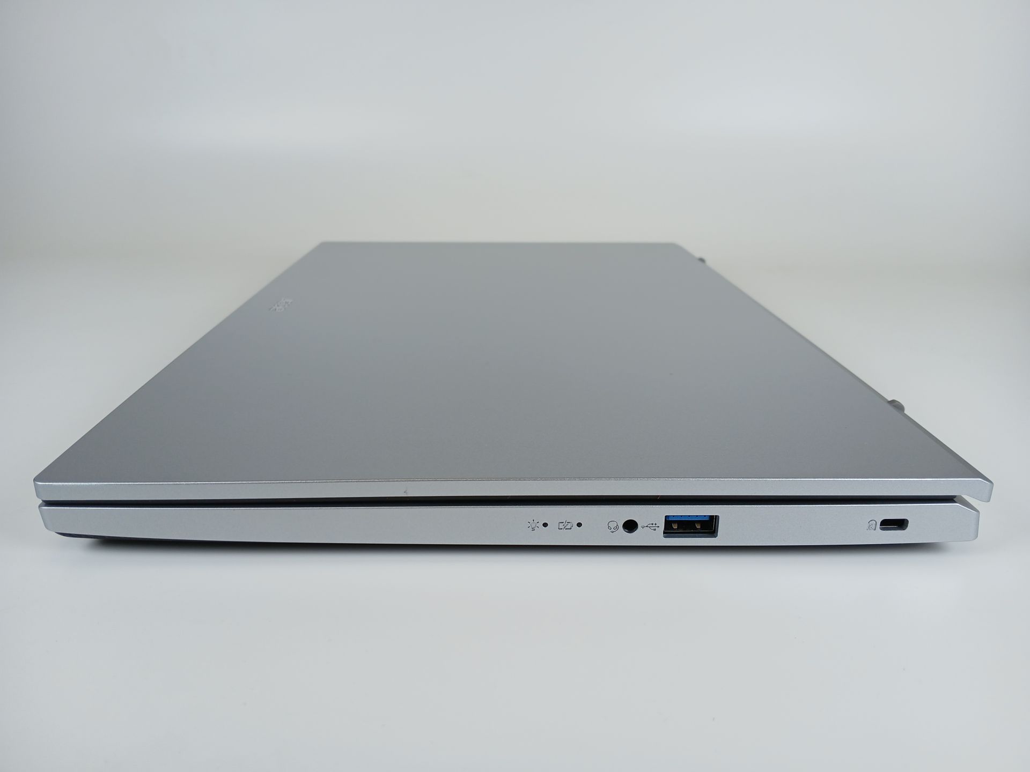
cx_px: 515
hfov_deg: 67.3
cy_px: 386
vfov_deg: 53.1
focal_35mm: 26
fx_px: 774
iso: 20
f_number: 1.8
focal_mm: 3.98
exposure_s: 1/105
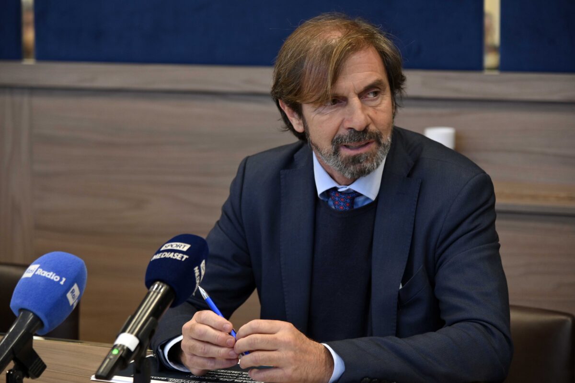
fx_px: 1915
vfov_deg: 11.4
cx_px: 288
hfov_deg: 17.1
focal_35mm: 120
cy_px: 192
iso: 800
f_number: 4.5
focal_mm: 120
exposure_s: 1/100
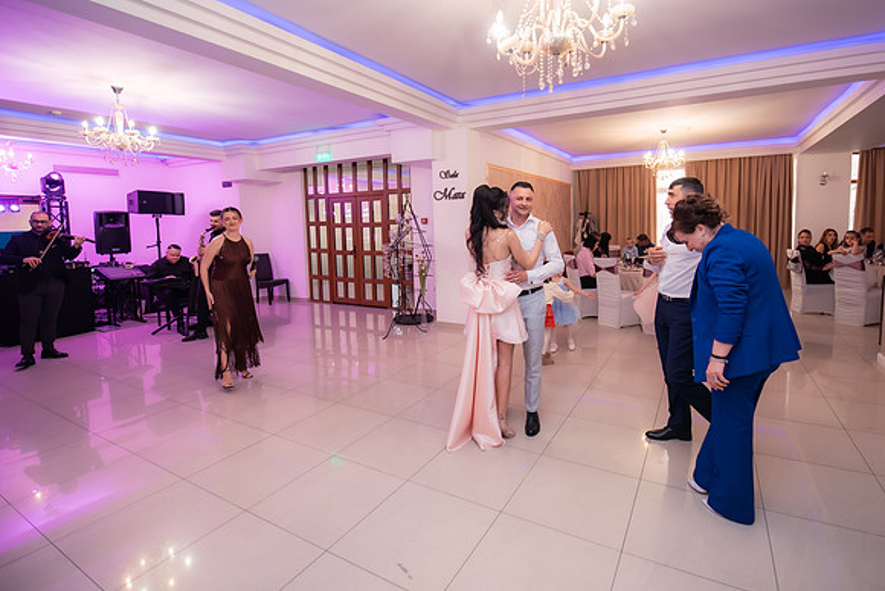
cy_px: 266
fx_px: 409
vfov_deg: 71.5
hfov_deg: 94.3
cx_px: 480
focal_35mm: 17
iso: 2000
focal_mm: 15
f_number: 2.8
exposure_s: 1/200
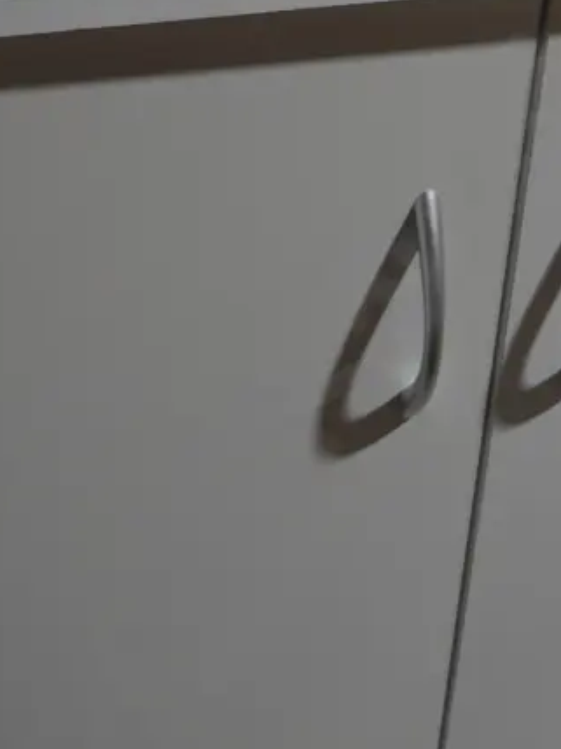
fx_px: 1861
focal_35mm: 86
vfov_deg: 22.7
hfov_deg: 17.0
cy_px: 234
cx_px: 451
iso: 200
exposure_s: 1/60
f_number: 4
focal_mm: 18
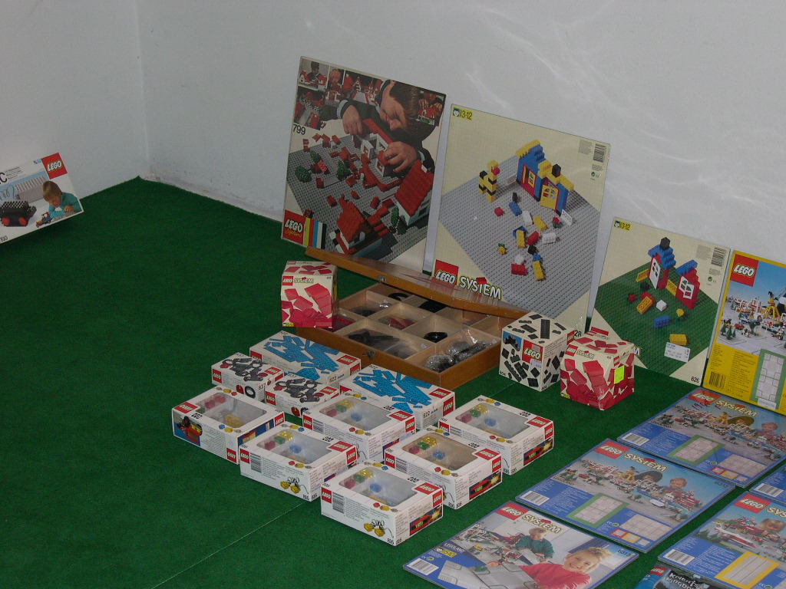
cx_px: 393
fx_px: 1748
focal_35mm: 77
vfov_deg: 19.1
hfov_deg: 25.3
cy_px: 294
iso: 245
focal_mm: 16.3
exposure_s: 1/60
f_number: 4
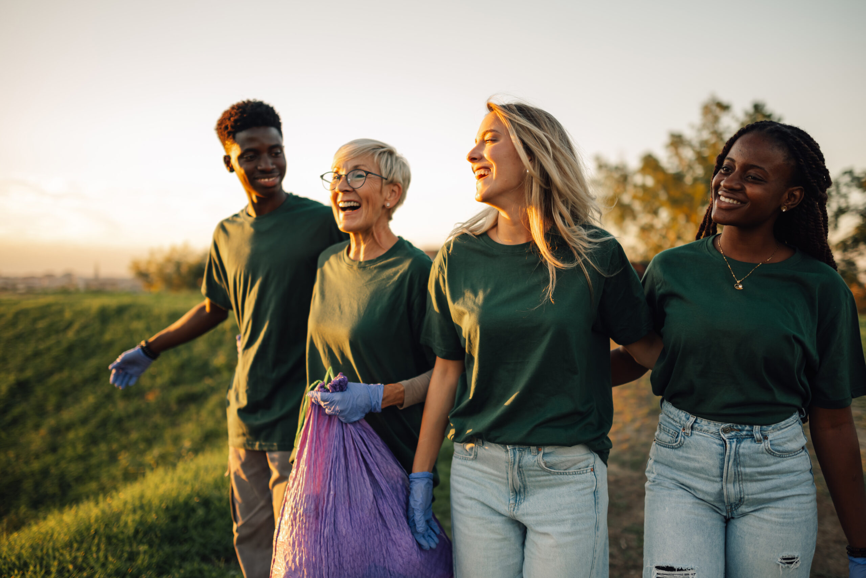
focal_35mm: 35
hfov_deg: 54.4
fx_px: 842
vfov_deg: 37.9
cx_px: 433
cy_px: 289
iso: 40
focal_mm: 35
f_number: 1.4
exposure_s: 1/250
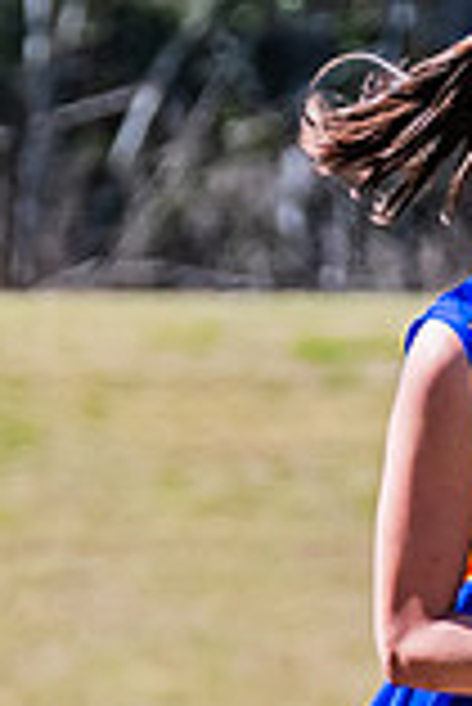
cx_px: 653
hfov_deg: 0.7
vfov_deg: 1.1
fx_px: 36889
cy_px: 857
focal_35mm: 1880
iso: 800
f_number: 8
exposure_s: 1/1600
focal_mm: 290
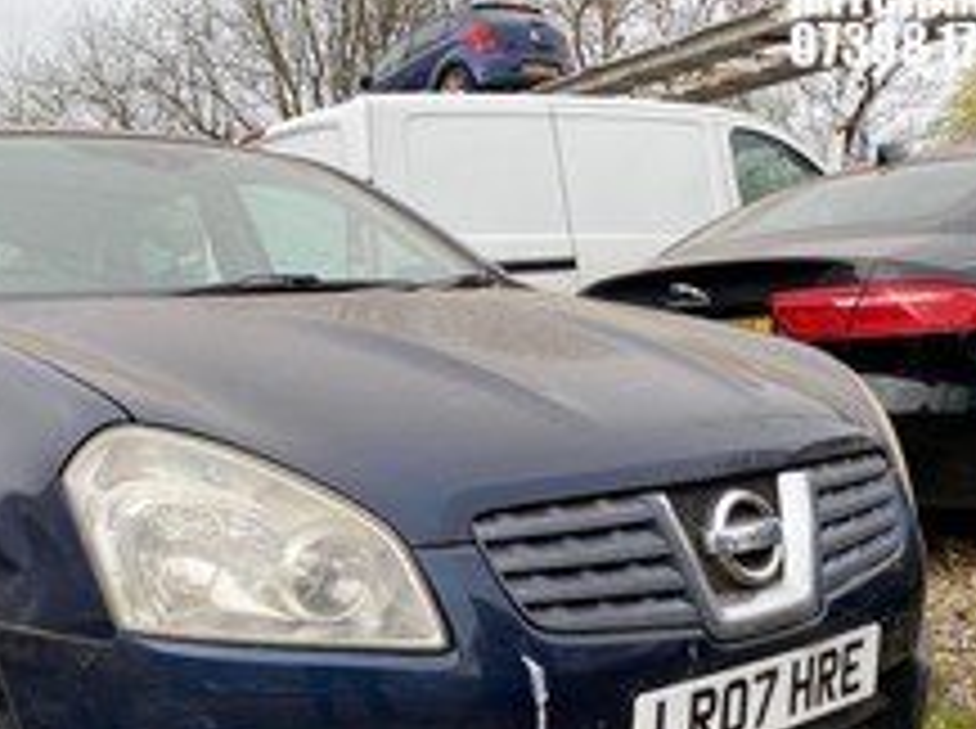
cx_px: 324
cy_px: 549
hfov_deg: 44.2
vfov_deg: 33.6
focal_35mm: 42
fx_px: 1182
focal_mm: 4.25
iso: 32
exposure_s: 1/576
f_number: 1.8
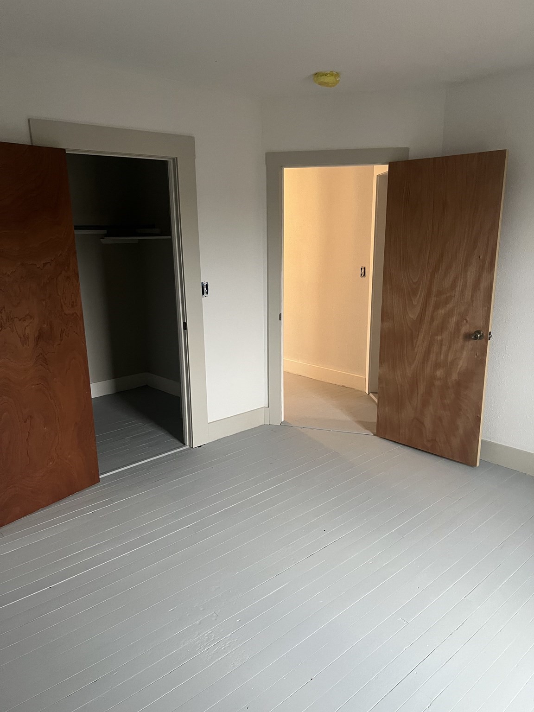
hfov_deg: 53.1
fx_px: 535
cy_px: 356
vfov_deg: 67.3
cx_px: 267
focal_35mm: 26
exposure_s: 1/60
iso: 200
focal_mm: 5.7
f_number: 1.5
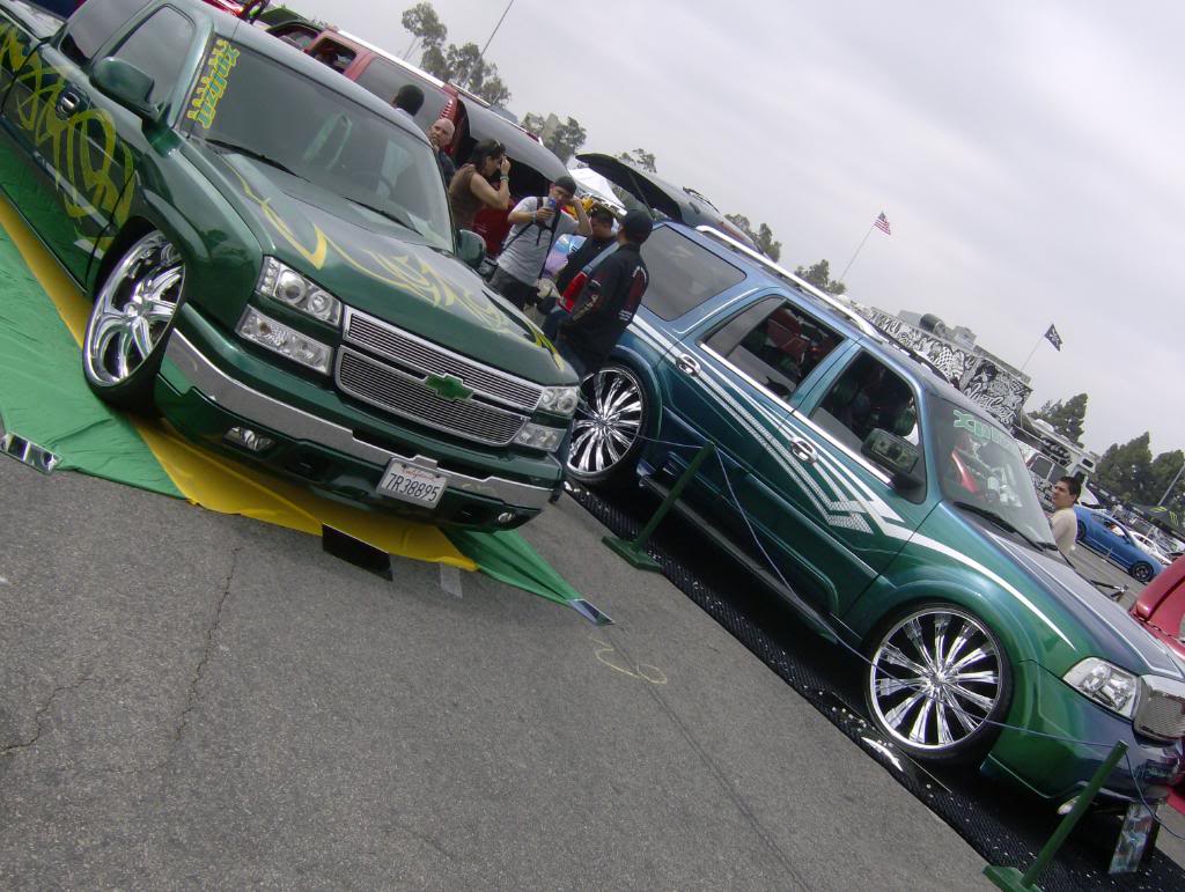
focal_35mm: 36
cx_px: 592
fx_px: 1234
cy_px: 446
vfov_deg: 39.7
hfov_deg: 51.3
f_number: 4.7
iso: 100
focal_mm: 6
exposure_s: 1/710
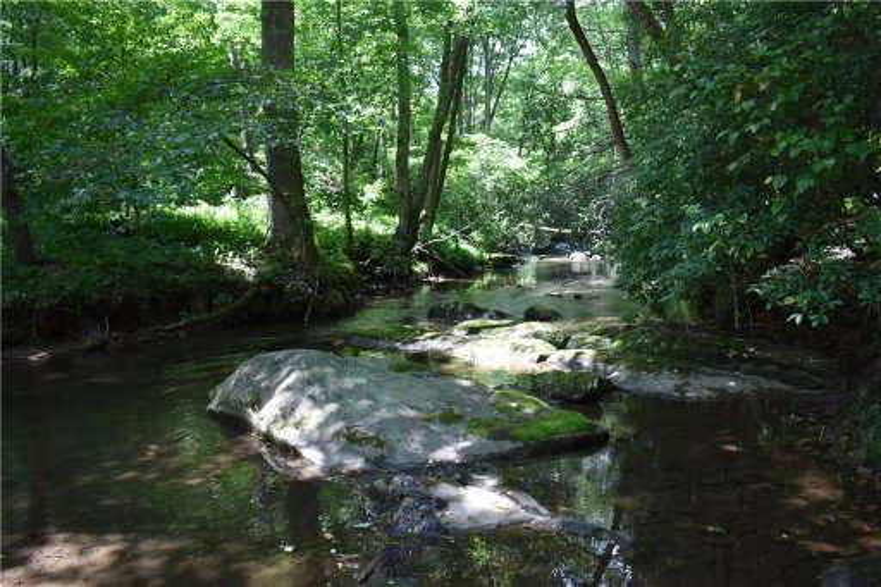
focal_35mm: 27
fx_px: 660
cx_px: 440
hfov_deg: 67.4
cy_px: 294
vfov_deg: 47.9
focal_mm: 18
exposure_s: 1/250
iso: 400
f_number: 4.5
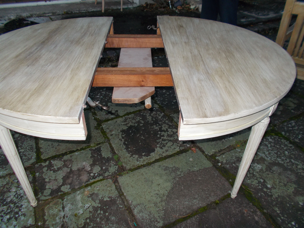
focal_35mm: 26
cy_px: 114
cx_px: 152
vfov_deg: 53.1
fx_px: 228
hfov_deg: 67.3
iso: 200
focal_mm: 4.6
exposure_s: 1/25
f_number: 3.2
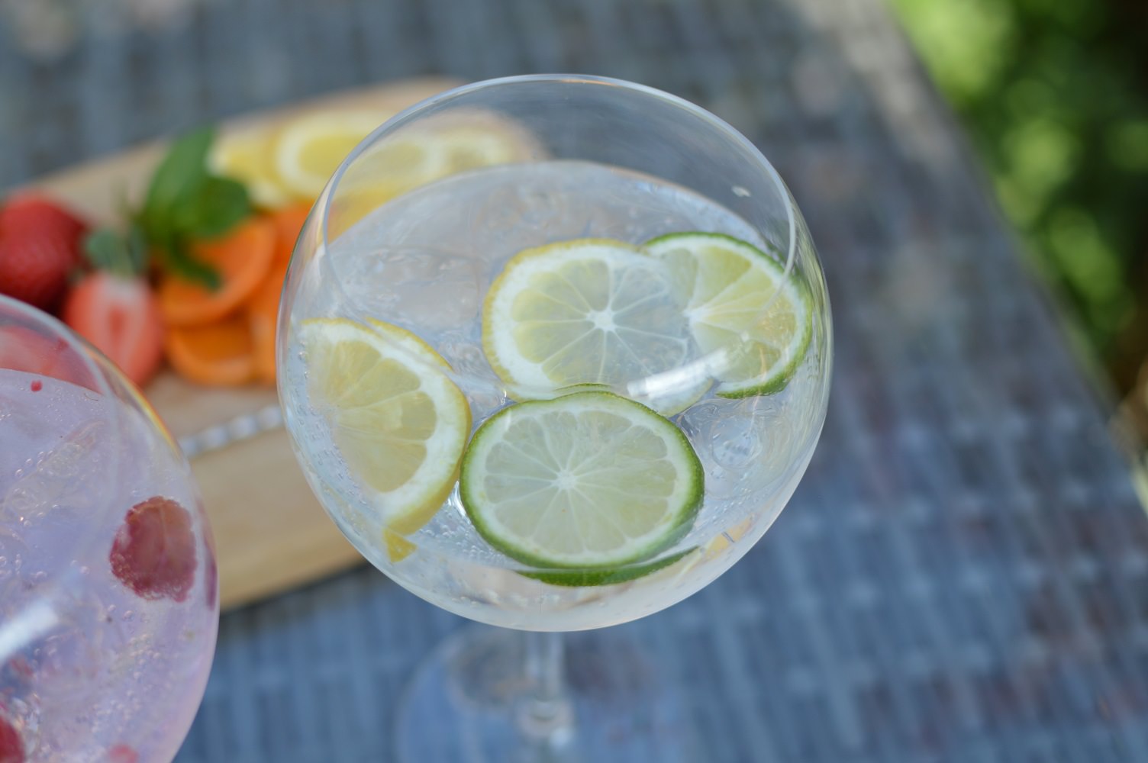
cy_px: 382
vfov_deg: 25.7
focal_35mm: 52
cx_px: 574
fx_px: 1673
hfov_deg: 37.9
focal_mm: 35
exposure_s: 1/800
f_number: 2.8
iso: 100
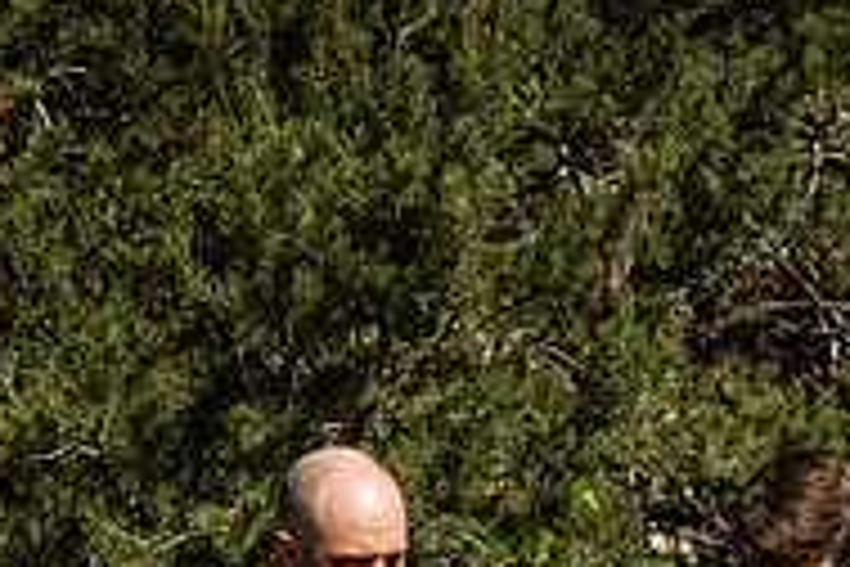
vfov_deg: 5.2
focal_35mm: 261
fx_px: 6162
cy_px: 846
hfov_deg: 7.9
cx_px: 670
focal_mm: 85
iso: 200
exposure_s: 1/1600
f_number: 3.2
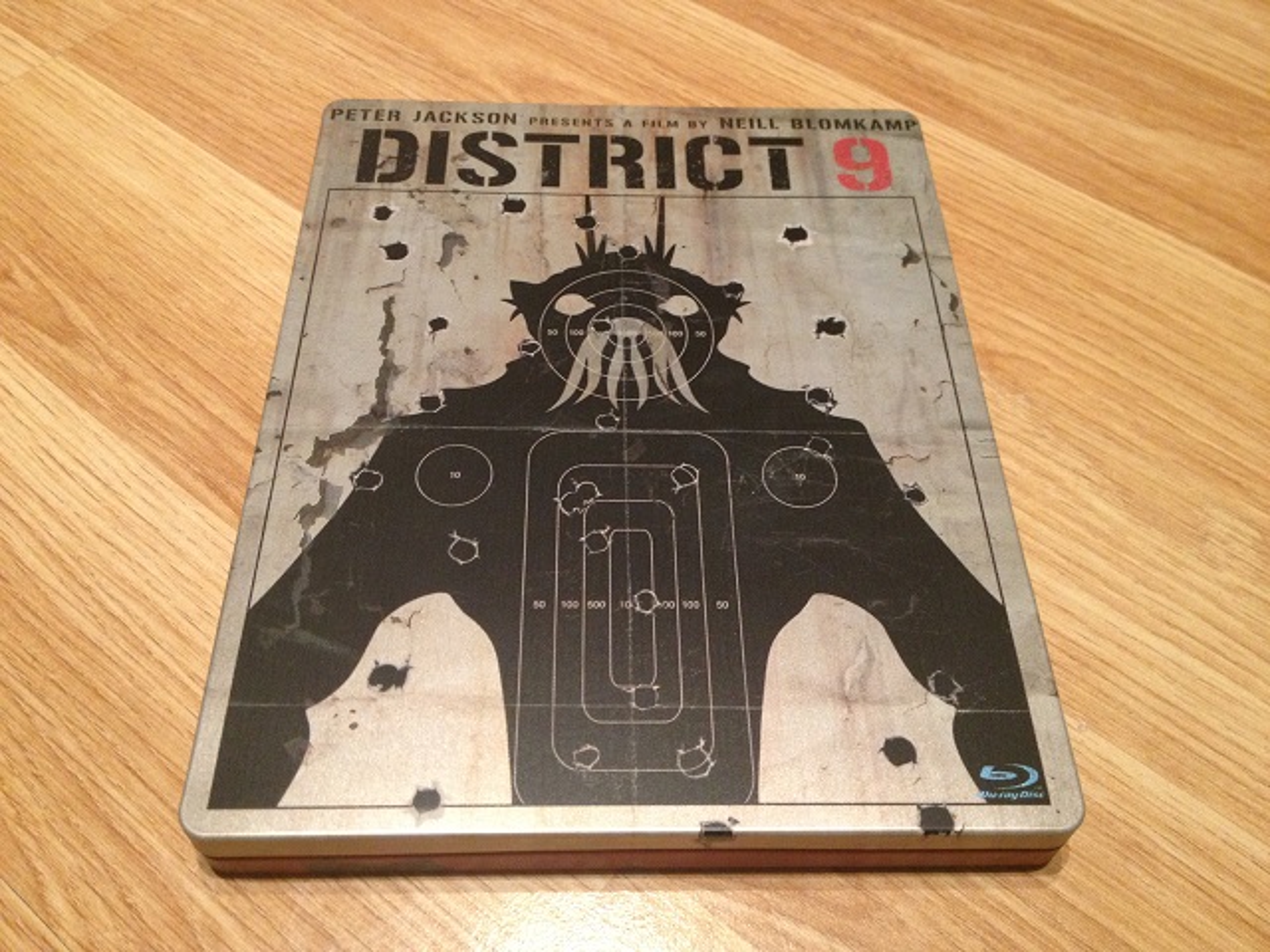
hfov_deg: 52.6
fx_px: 1284
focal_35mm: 35
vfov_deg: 40.7
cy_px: 476
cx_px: 635
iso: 250
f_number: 2.4
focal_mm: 4.28
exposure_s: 1/20
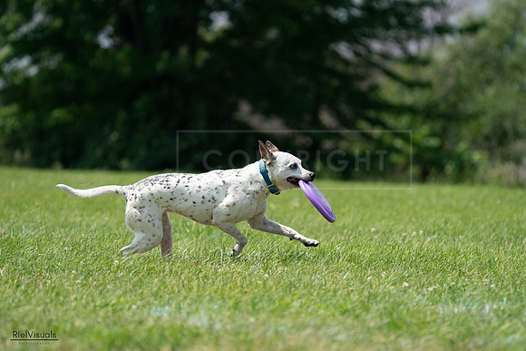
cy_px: 176
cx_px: 263
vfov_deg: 4.5
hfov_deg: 6.7
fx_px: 4516
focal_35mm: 309
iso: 1000
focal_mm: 309
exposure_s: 1/4000
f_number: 6.3
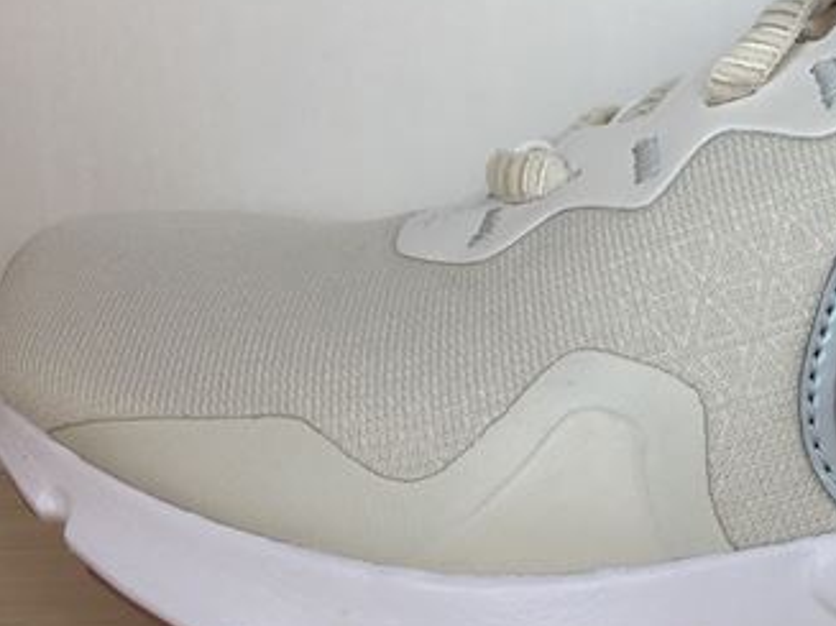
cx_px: 936
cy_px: 281
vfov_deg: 20.7
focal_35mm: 71
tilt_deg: -12.8
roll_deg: +0.2
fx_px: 1714
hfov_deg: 25.3
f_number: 2.2
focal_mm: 4.15
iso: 25
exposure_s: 1/149
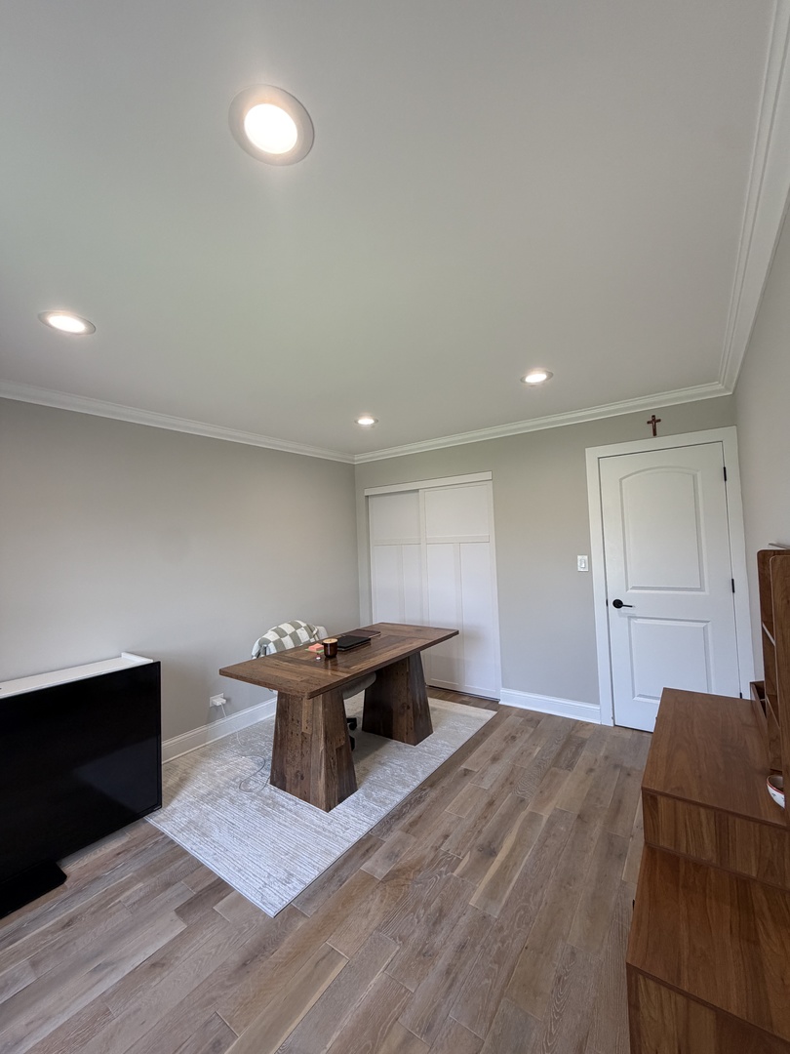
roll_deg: +2.5
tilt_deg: +3.1
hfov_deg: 85.7
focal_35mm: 14
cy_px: 527
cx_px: 395
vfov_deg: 102.1
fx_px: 426
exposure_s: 1/120
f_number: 2.2
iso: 200
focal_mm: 2.22
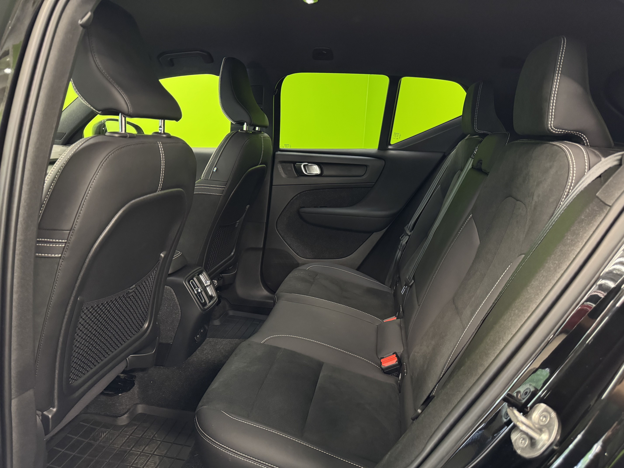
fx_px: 433
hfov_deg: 71.6
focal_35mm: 24
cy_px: 234
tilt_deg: -13.0
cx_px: 312
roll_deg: -2.4
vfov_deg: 56.8
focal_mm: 6.76
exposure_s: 1/33
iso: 800
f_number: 1.78
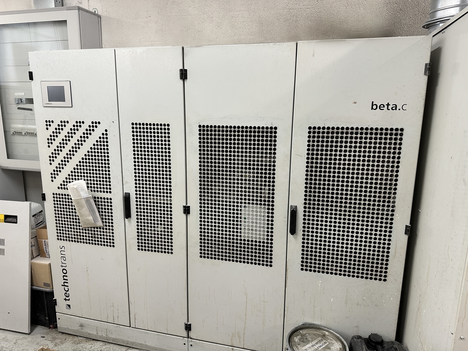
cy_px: 176
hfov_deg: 71.6
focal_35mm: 24
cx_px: 234
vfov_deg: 56.8
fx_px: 324
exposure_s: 1/50
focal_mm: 6.86
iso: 125
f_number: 1.78
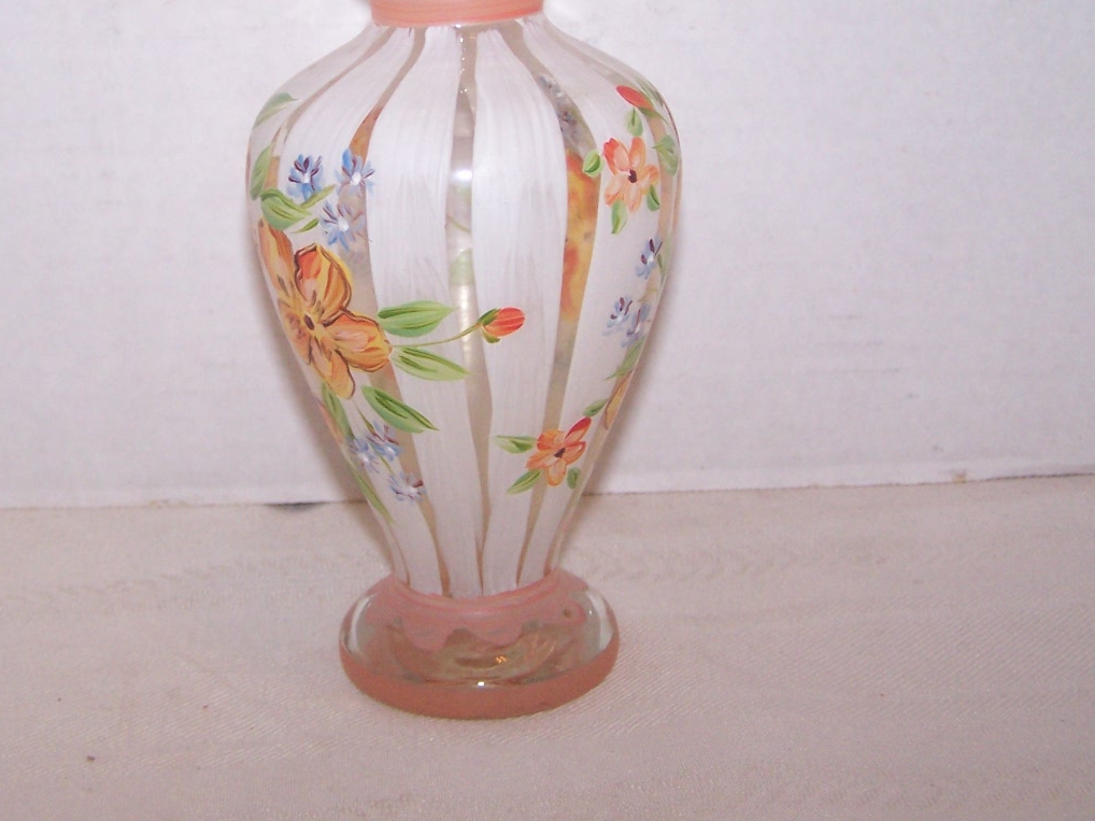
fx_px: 1929
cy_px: 218
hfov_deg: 31.6
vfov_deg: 23.8
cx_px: 426
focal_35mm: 61
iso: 140
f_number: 2.8
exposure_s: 1/60
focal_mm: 6.7
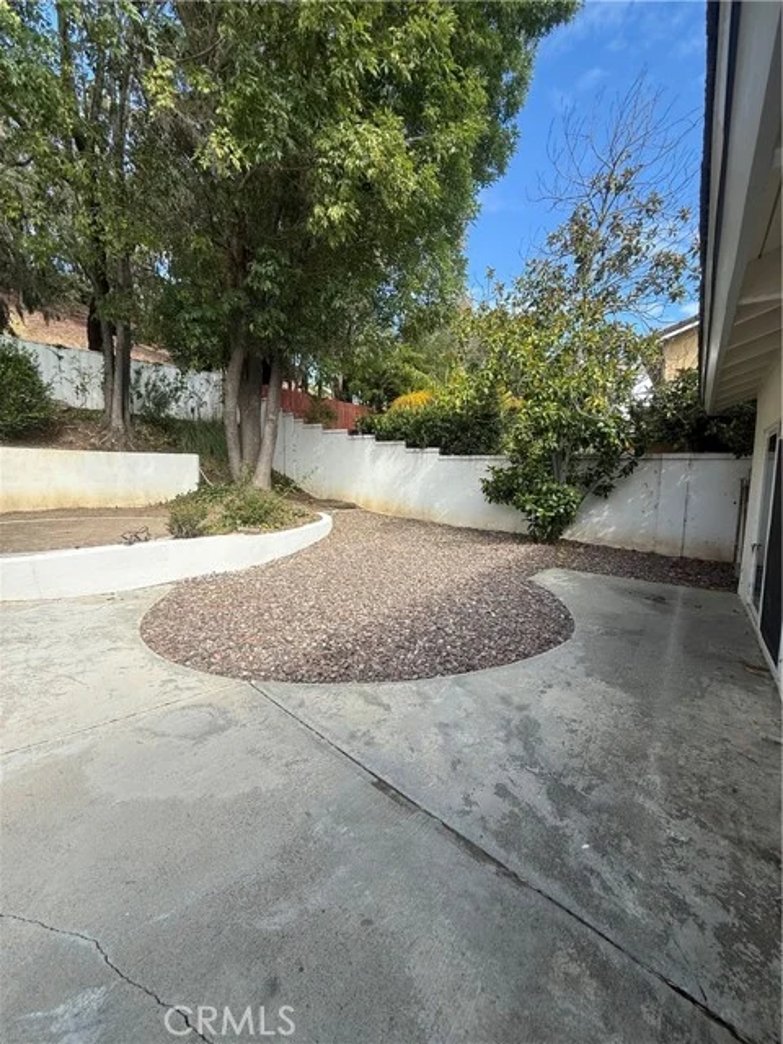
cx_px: 392
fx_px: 422
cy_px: 522
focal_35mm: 14
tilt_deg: -5.7
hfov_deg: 85.7
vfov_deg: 102.1
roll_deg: -1.3
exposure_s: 1/760
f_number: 2.2
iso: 50
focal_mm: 2.22
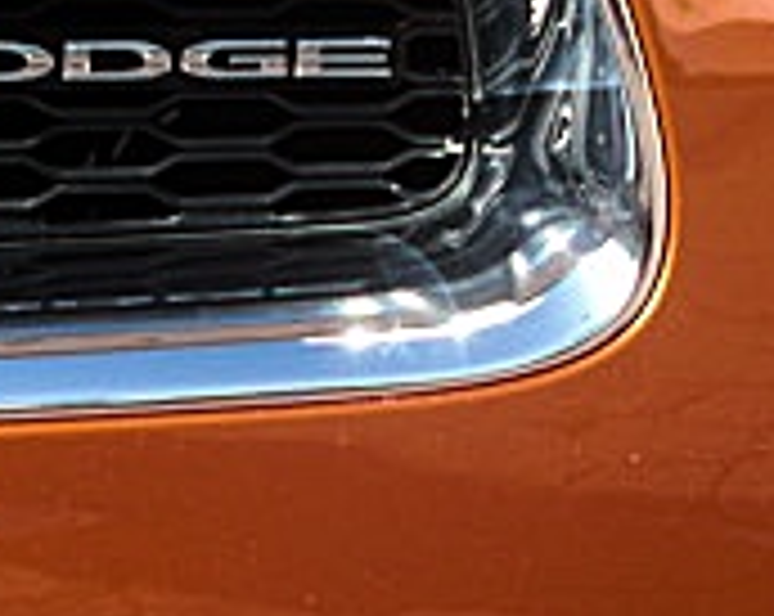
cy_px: 198
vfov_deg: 11.7
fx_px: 2996
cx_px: 364
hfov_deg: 14.7
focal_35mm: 131
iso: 50
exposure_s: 1/320
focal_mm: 6.3
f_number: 2.8
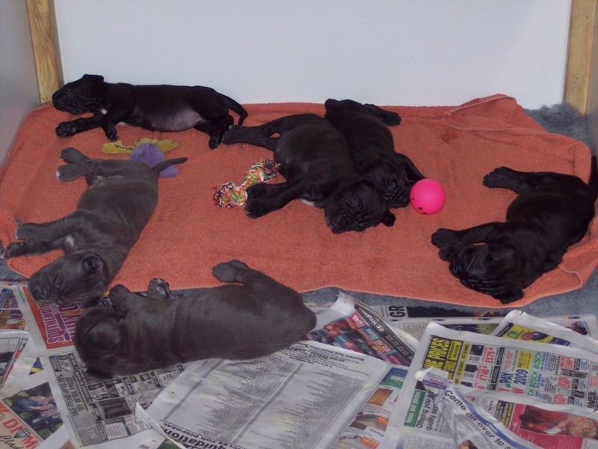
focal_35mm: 78
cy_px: 224
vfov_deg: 18.9
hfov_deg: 25.0
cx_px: 299
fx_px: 1347
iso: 100
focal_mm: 16
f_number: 4
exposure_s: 1/90
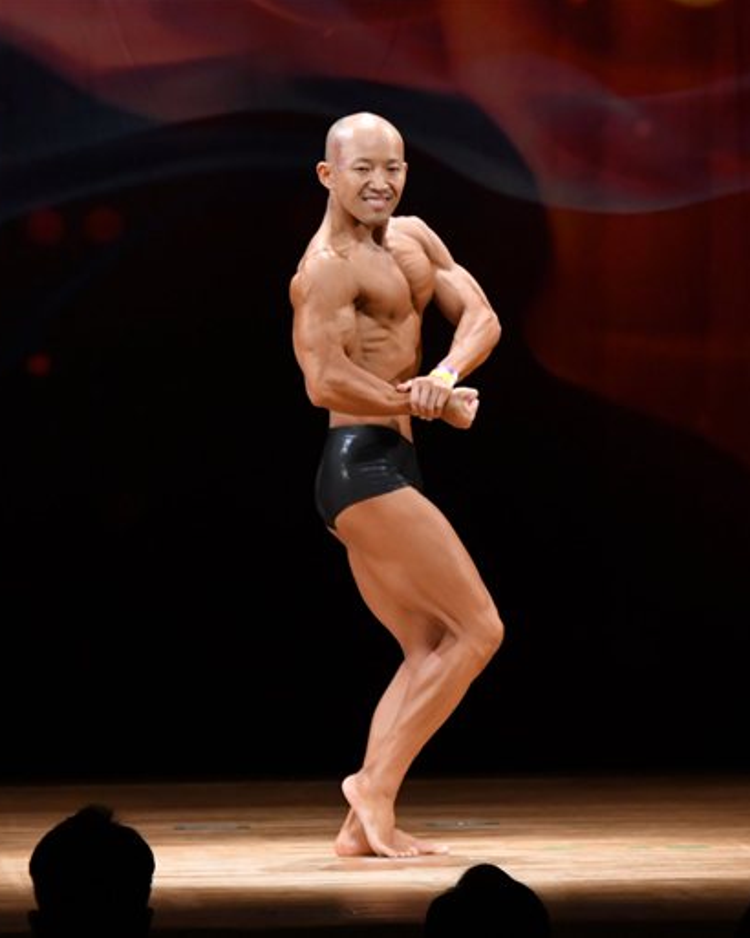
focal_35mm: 319
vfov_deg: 6.1
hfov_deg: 4.8
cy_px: 468
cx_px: 418
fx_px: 8856
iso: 3200
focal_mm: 150
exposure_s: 1/400
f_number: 5.6
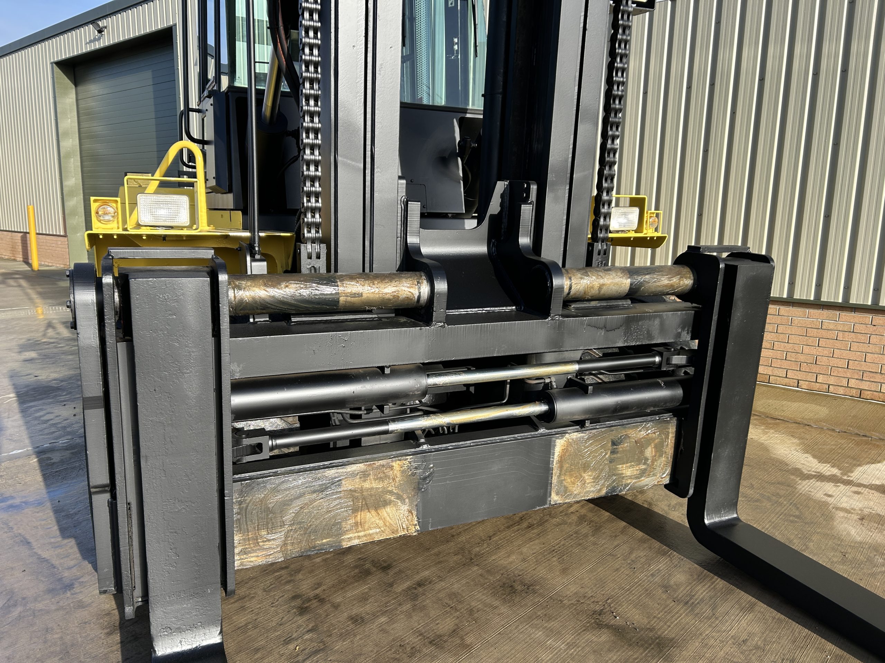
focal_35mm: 26
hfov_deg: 67.3
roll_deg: -1.5
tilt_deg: -9.4
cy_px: 332
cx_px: 442
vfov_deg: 53.1
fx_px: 665
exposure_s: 1/1597
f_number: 1.5
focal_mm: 5.7
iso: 50
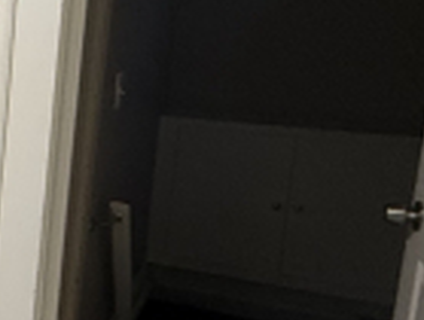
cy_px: 113
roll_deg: +0.2
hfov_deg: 19.6
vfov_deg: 22.0
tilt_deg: -8.9
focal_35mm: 67
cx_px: -380
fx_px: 823
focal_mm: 2.22
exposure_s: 1/60
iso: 250
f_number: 2.2
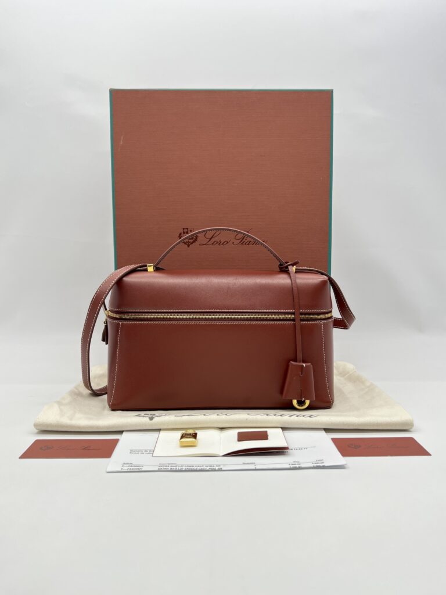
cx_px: 223
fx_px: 447
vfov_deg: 67.3
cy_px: 298
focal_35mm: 26
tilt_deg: -5.8
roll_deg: -0.5
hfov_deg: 53.1
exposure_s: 1/100
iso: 32
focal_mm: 5.7
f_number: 1.5
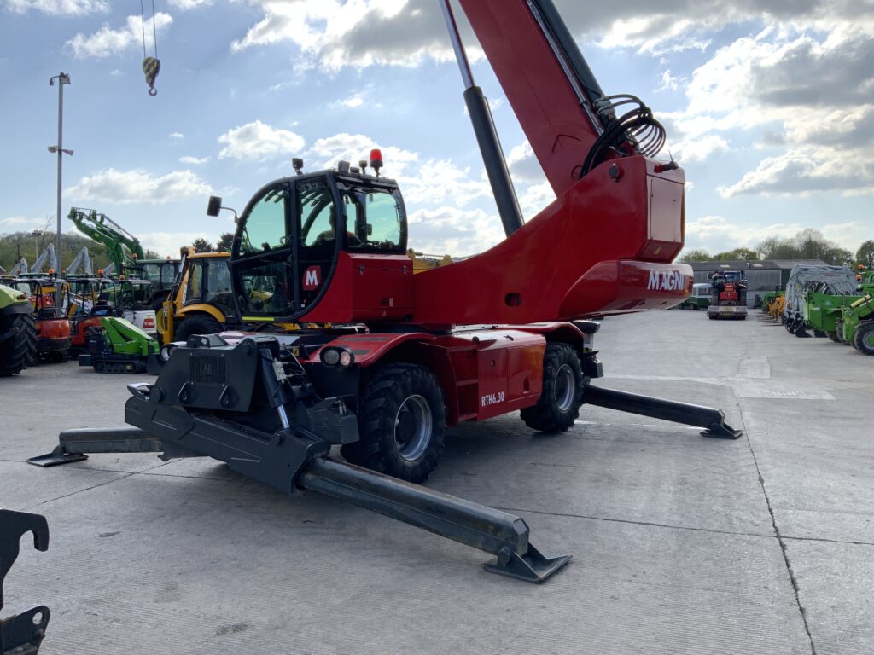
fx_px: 732
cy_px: 328
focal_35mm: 29
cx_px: 437
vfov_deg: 48.2
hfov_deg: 61.7
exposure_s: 1/869
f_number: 1.8
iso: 16
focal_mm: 3
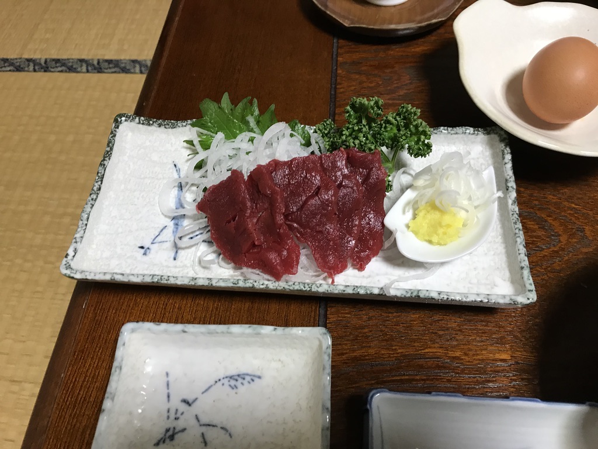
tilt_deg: -58.1
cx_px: 299
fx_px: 484
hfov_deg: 63.4
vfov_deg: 49.7
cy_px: 224
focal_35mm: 28
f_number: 1.8
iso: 40
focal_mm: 3.99
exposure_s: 1/17
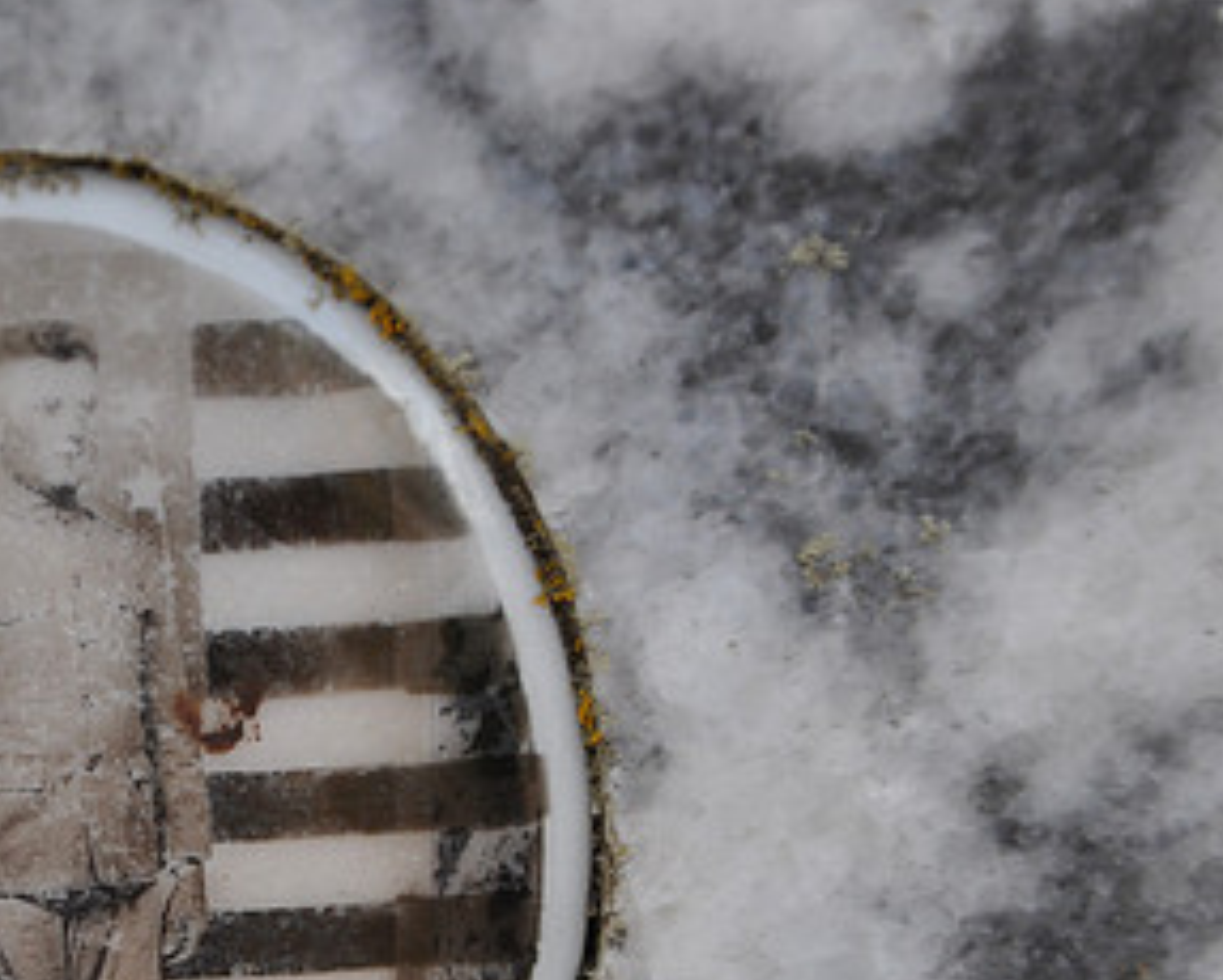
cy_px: 795
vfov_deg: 5.6
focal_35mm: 278
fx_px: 10069
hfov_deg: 6.9
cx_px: 141
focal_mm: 98
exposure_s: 1/125
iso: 220
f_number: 5.6
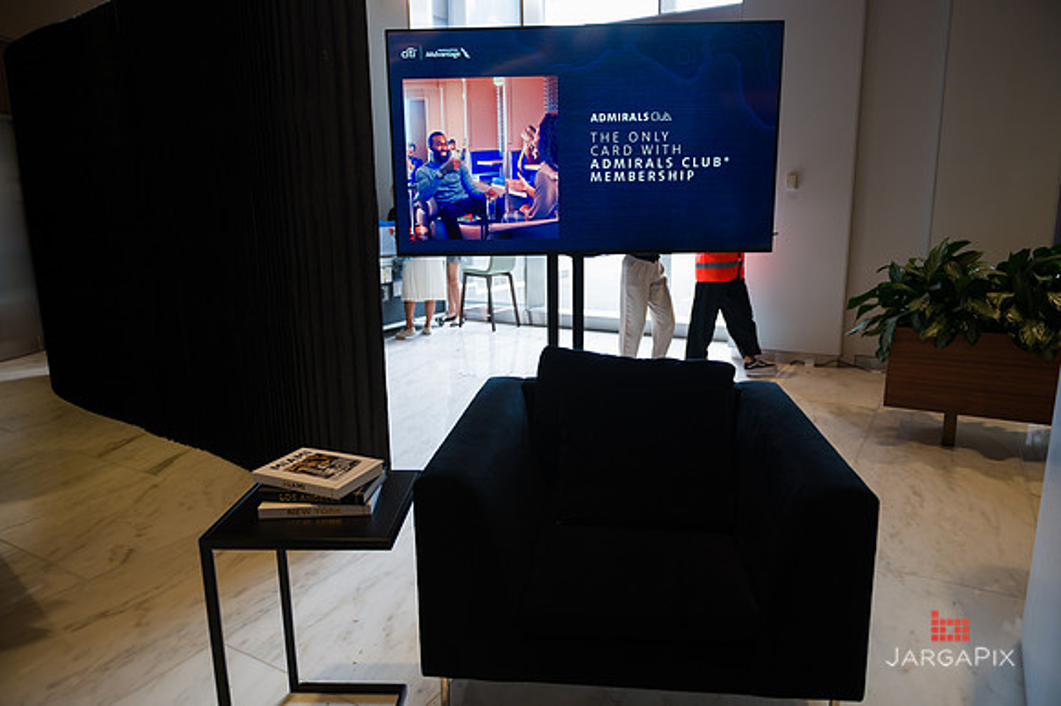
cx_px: 530
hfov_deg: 73.8
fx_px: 707
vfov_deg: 53.1
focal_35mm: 24
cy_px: 353
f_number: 4
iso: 800
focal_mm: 24
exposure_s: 1/400
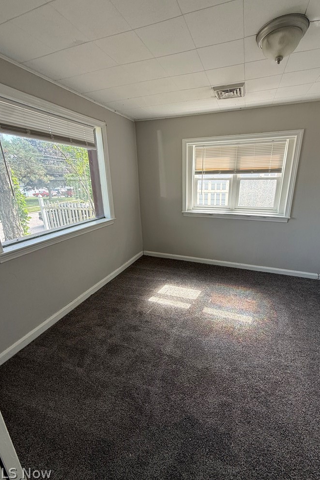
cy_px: 237
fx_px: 200
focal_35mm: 15
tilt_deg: -15.9
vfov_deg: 100.4
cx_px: 170
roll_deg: +0.6
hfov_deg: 77.3
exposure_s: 1/101
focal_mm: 2.22
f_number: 2.2
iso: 64
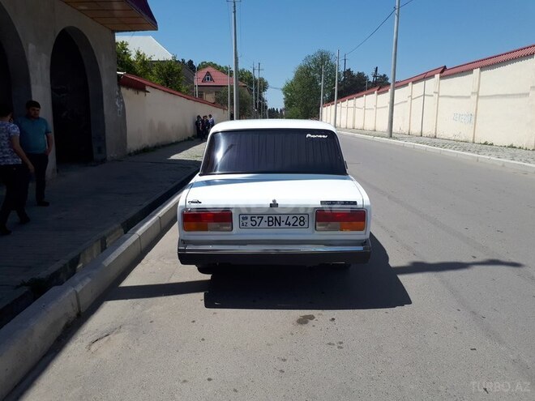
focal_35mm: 27
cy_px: 200
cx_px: 268
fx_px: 417
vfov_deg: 51.4
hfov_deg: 65.3
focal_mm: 3.6
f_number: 1.9
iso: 40
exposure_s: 1/1838
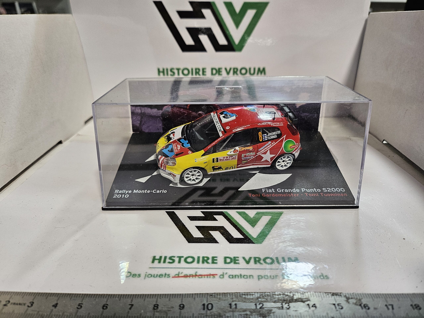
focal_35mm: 24
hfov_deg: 71.6
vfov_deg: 56.8
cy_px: 159
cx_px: 212
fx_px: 294
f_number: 1.8
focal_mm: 5
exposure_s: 1/100
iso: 125
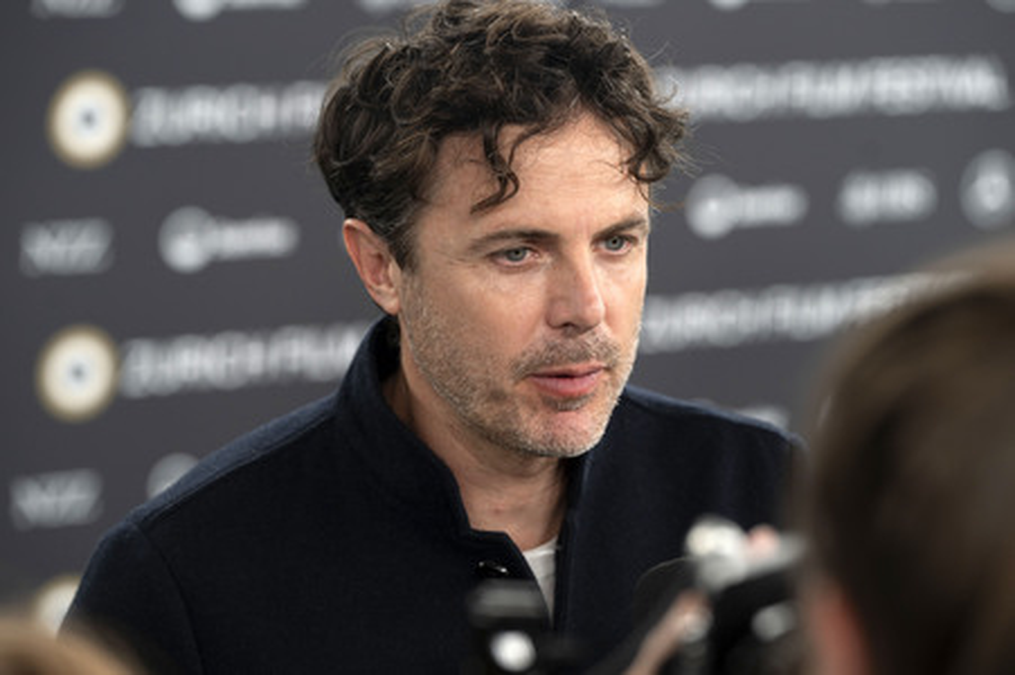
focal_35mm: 144
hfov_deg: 14.3
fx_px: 4057
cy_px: 338
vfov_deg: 9.5
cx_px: 508
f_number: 4.5
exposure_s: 1/200
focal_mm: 144
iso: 400
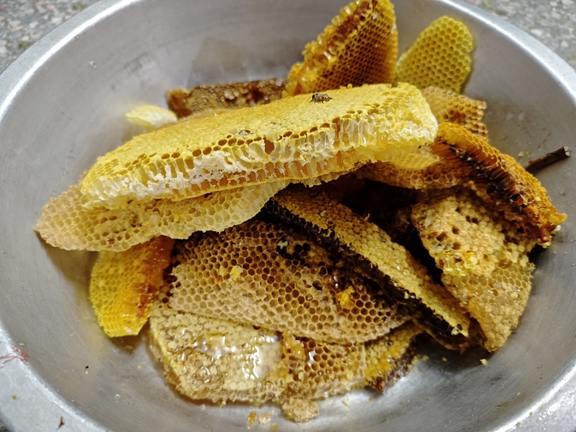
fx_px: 383
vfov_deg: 58.9
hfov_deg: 73.9
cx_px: 288
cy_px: 216
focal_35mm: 23
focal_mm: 6.55
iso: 800
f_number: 1.62
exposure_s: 1/33.3
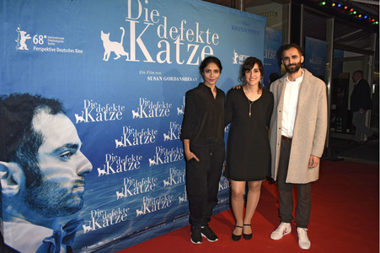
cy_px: 126
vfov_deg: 43.5
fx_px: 316
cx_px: 190
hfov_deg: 62.0
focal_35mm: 30
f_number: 8
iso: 500
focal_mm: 20
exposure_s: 1/160
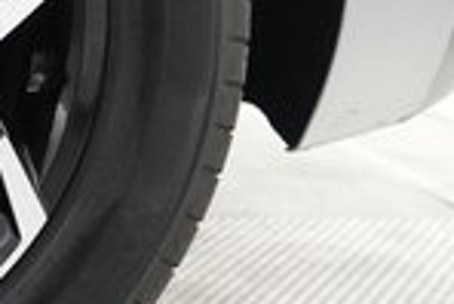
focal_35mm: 108
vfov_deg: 12.6
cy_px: 12
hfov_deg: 16.7
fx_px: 1363
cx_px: -276
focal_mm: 25
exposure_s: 1/160
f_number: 2.8
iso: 5000
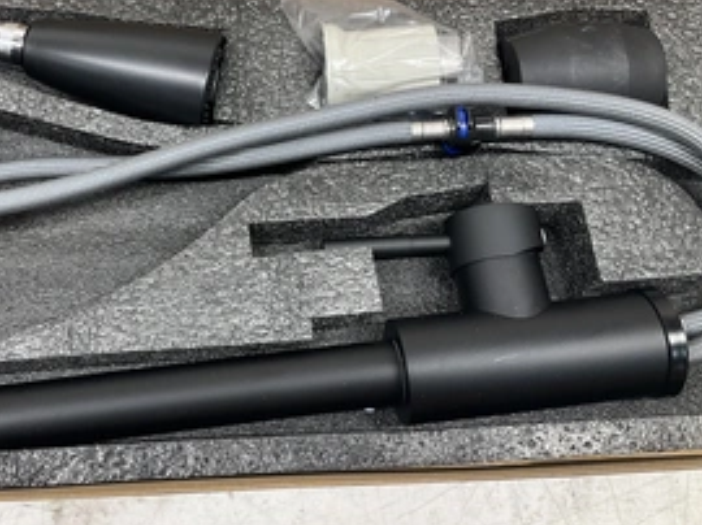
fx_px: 871
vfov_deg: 33.4
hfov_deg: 43.3
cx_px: 239
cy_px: 200
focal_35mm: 43
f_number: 1.8
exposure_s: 1/60
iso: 50
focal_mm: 3
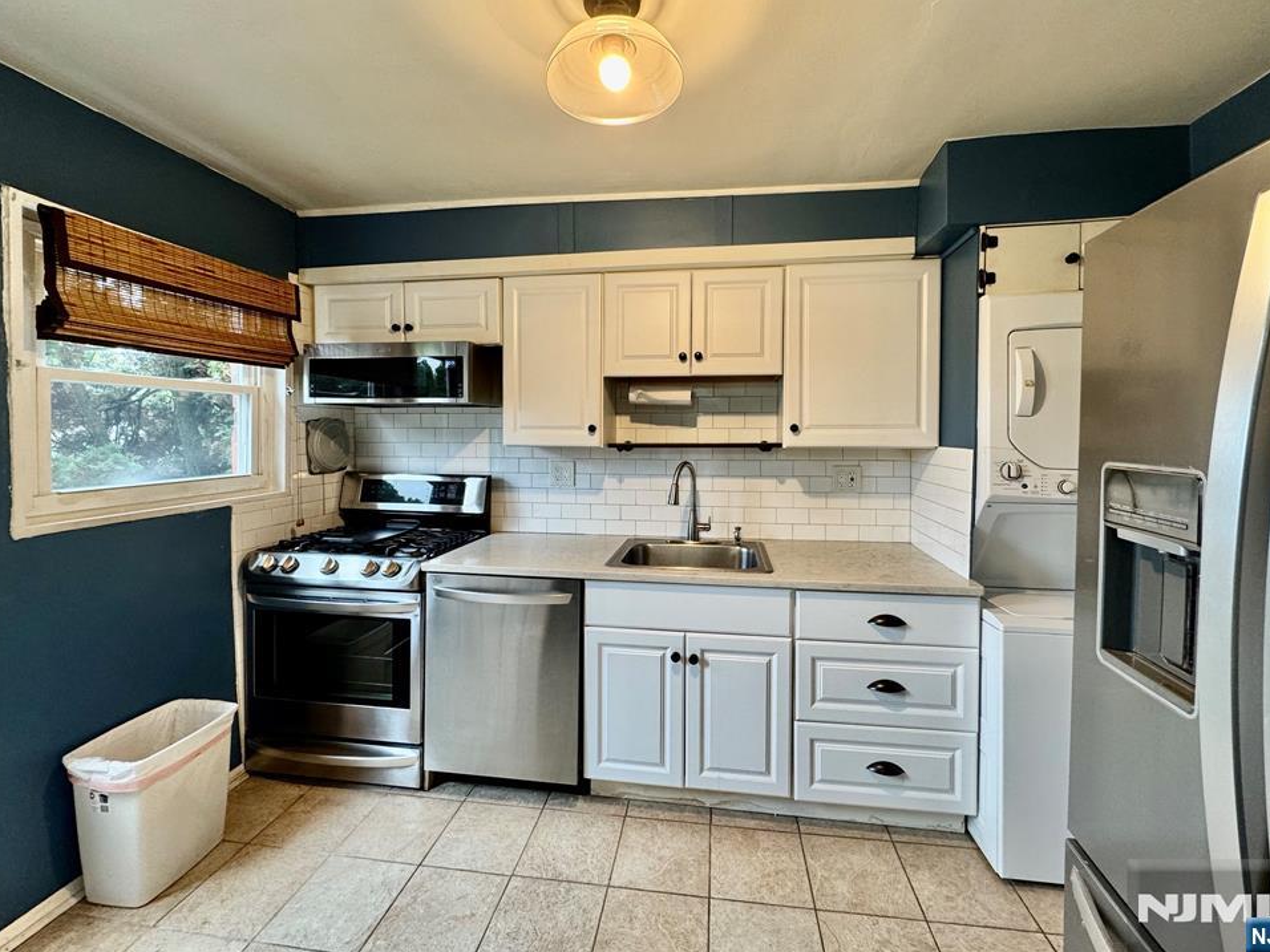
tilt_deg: -2.2
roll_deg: +0.1
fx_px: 550
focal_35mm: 15
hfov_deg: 98.2
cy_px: 445
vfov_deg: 81.6
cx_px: 646
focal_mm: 2.22
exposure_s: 1/60
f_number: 2.2
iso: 160
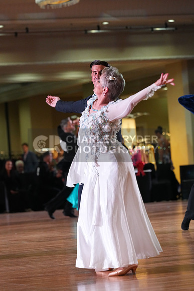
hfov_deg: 7.8
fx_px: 1430
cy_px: 146
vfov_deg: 11.6
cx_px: 97
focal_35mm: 177
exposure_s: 1/400
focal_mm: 177
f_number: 5
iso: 6400
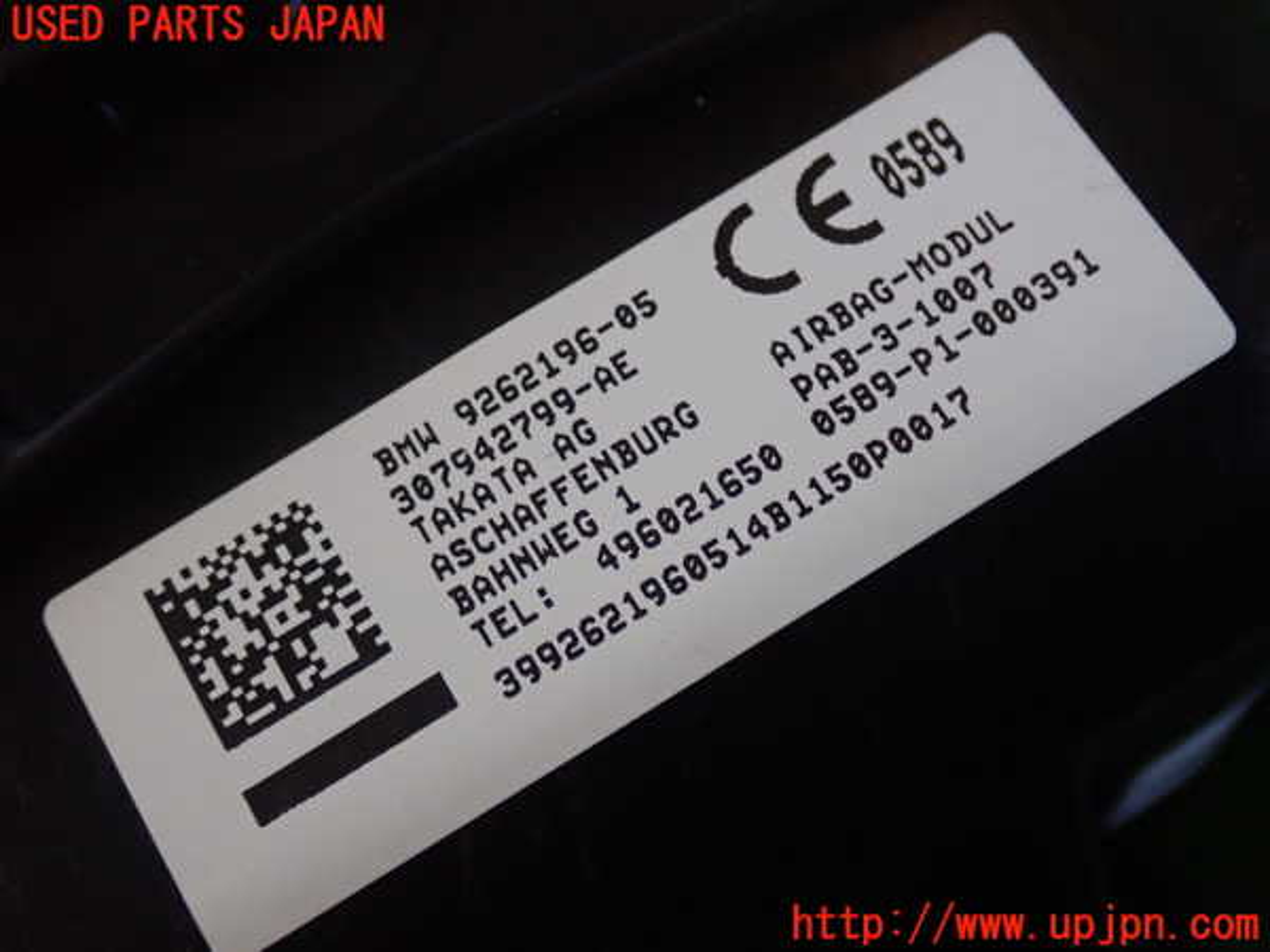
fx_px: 1798
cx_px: 635
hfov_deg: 38.9
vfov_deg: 29.7
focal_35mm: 49
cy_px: 476
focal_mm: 8.99
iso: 800
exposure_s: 1/60
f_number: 3.2
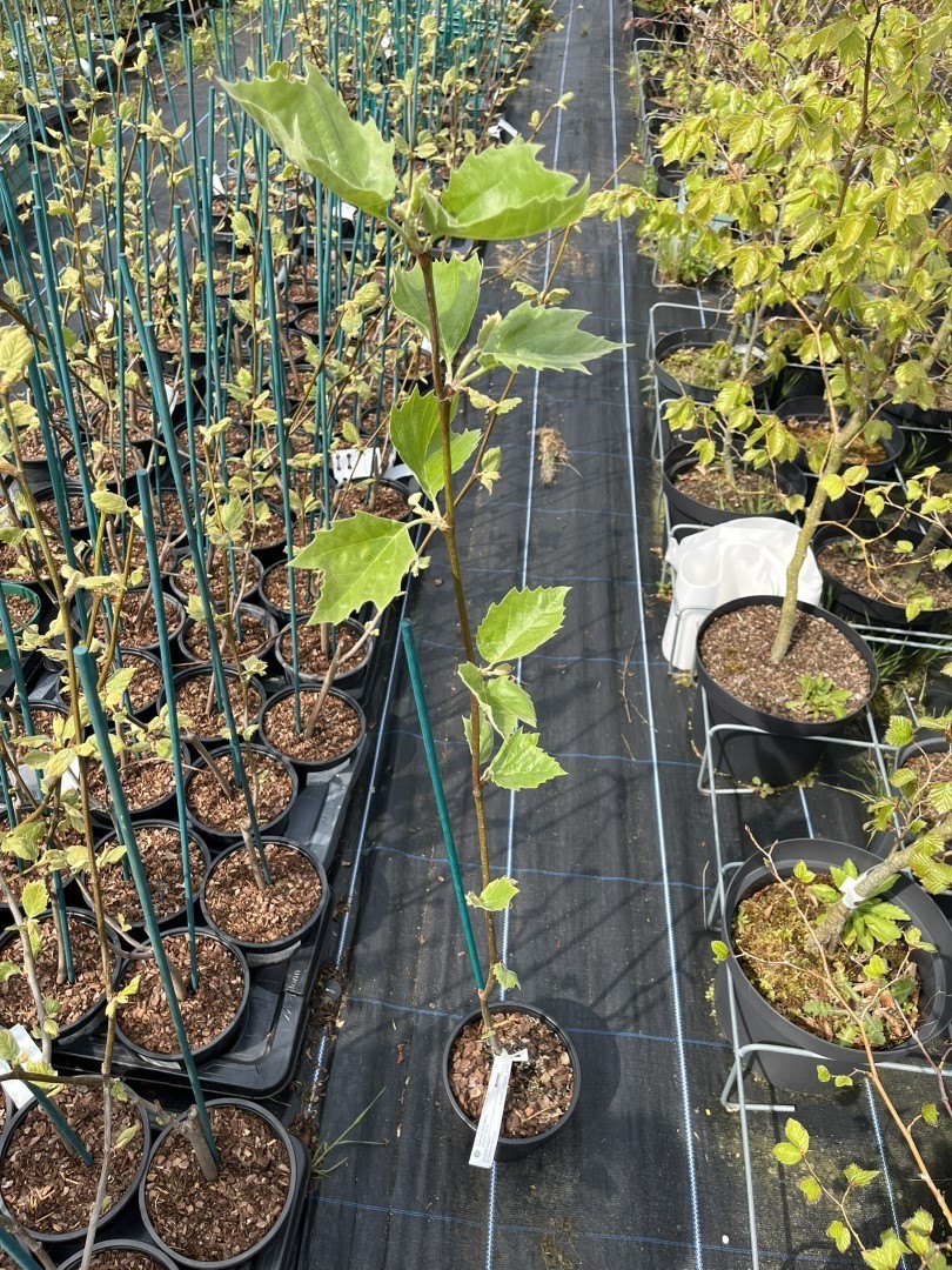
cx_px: 476
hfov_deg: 53.1
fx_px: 953
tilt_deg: -41.5
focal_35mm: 26
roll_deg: -6.5
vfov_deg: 67.3
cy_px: 635
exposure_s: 1/1163
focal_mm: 5.1
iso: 50
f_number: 1.6
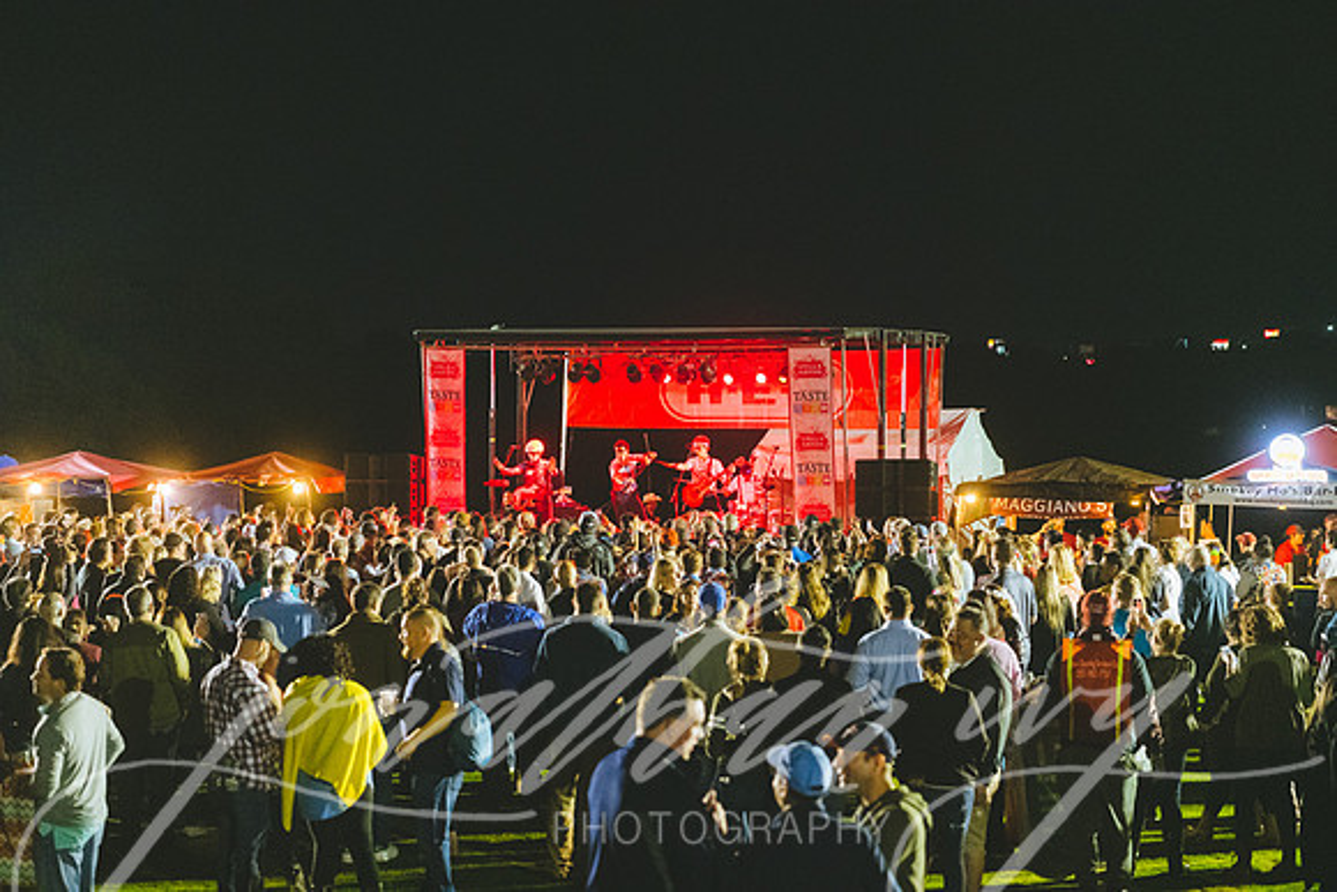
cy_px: 446
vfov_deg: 19.5
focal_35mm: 70
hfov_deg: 28.8
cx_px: 668
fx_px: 2600
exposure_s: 1/100
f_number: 2.8
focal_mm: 70
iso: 4000
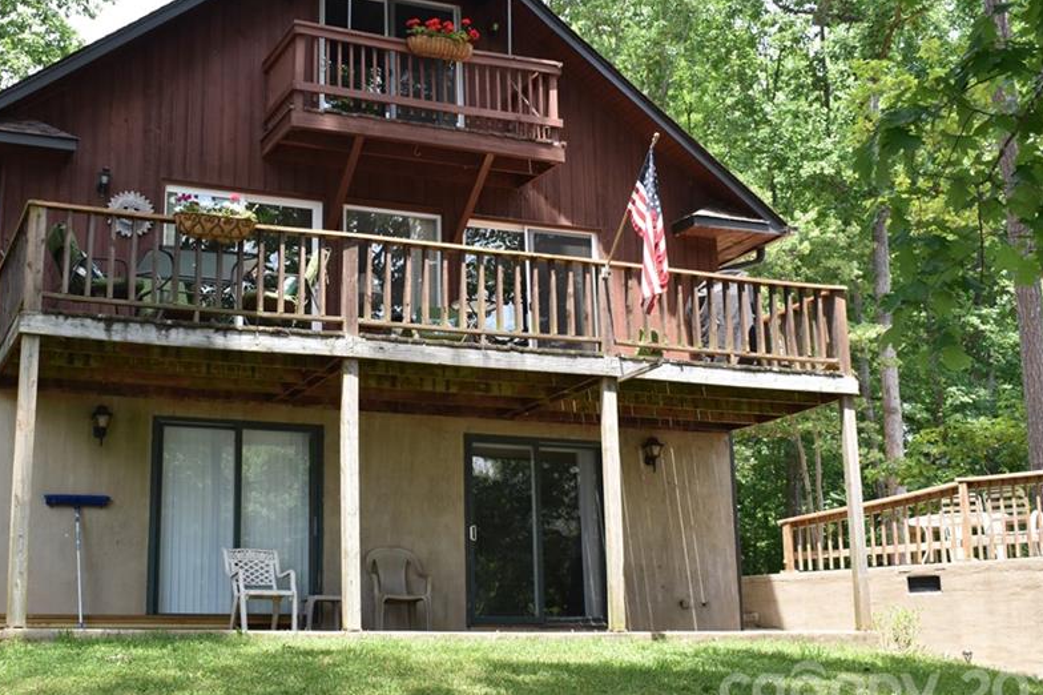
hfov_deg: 41.7
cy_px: 299
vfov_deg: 28.6
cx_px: 411
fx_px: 1361
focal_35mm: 47
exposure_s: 1/250
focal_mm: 24
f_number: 8
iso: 400
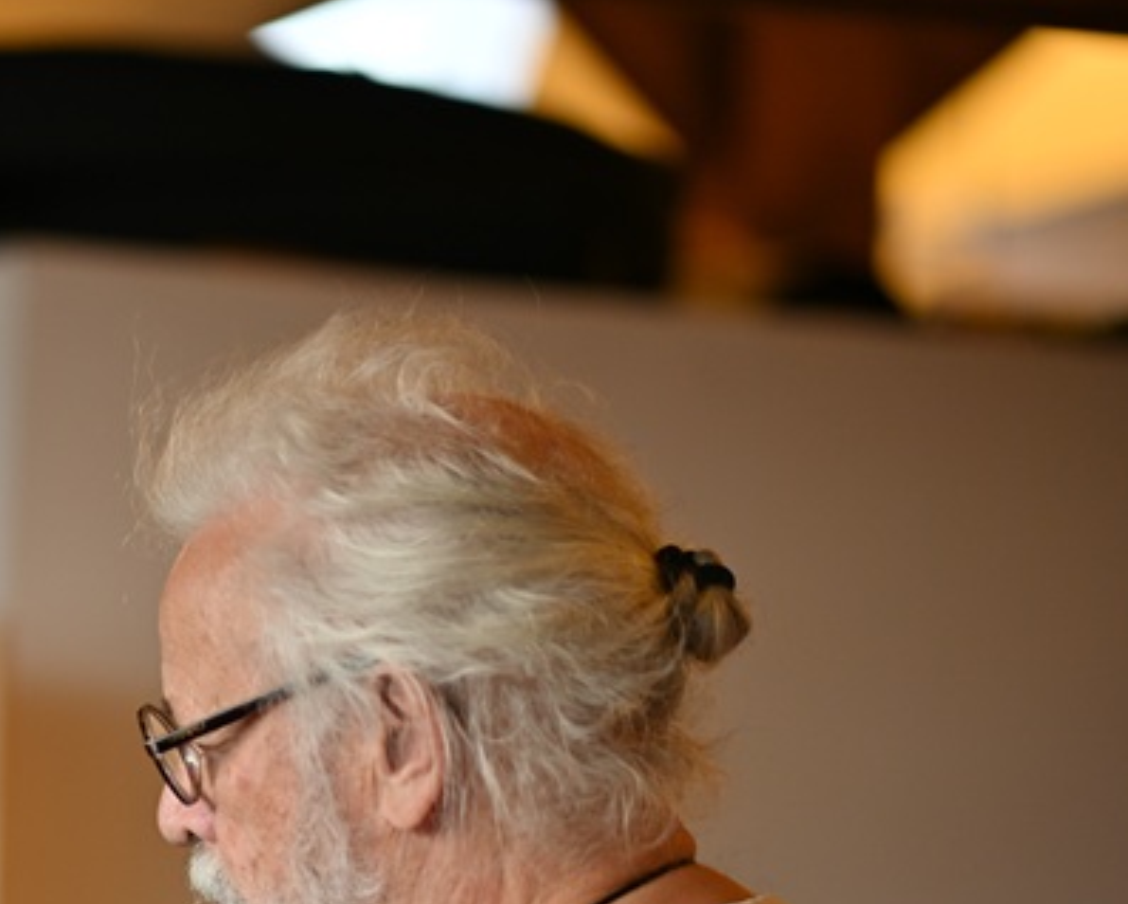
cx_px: -239
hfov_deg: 7.7
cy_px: 901
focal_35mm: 248
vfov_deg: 6.2
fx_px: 8283
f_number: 1.4
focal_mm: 105
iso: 100
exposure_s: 1/50
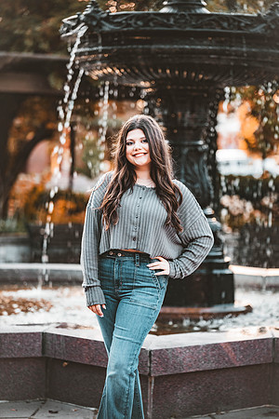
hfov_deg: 10.5
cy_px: 210
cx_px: 140
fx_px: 1511
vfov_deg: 15.8
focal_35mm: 130
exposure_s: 1/125
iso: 400
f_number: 2.8
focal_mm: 130
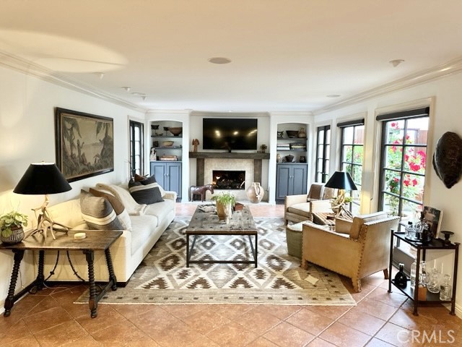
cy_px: 174
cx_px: 231
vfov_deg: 56.8
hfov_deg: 71.6
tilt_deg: -5.7
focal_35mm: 24
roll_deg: -1.4
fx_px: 320
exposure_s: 1/60
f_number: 1.78
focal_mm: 6.86
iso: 400
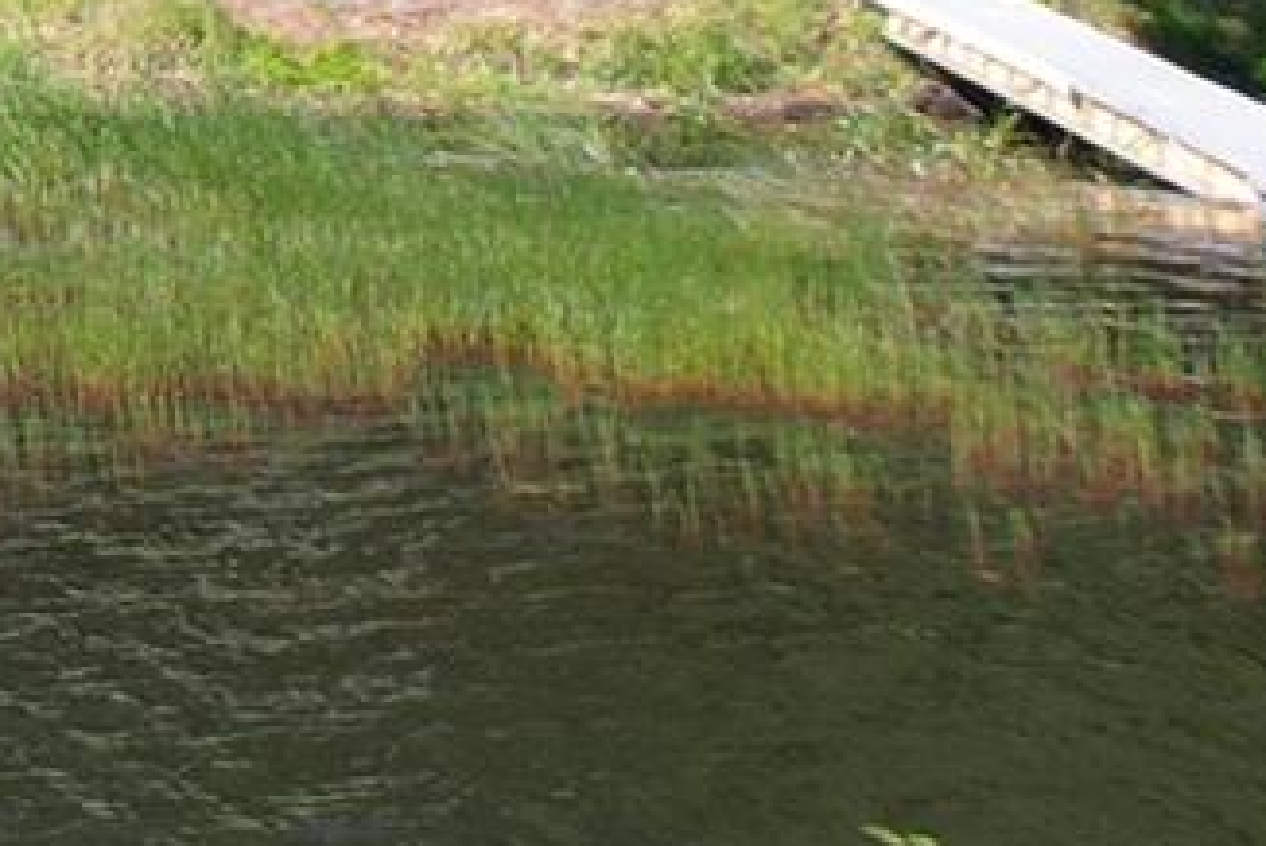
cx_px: -2404
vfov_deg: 8.9
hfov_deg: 10.7
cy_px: -1271
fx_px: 4857
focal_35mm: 138
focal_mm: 8.38
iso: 110
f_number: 2.8
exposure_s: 1/800
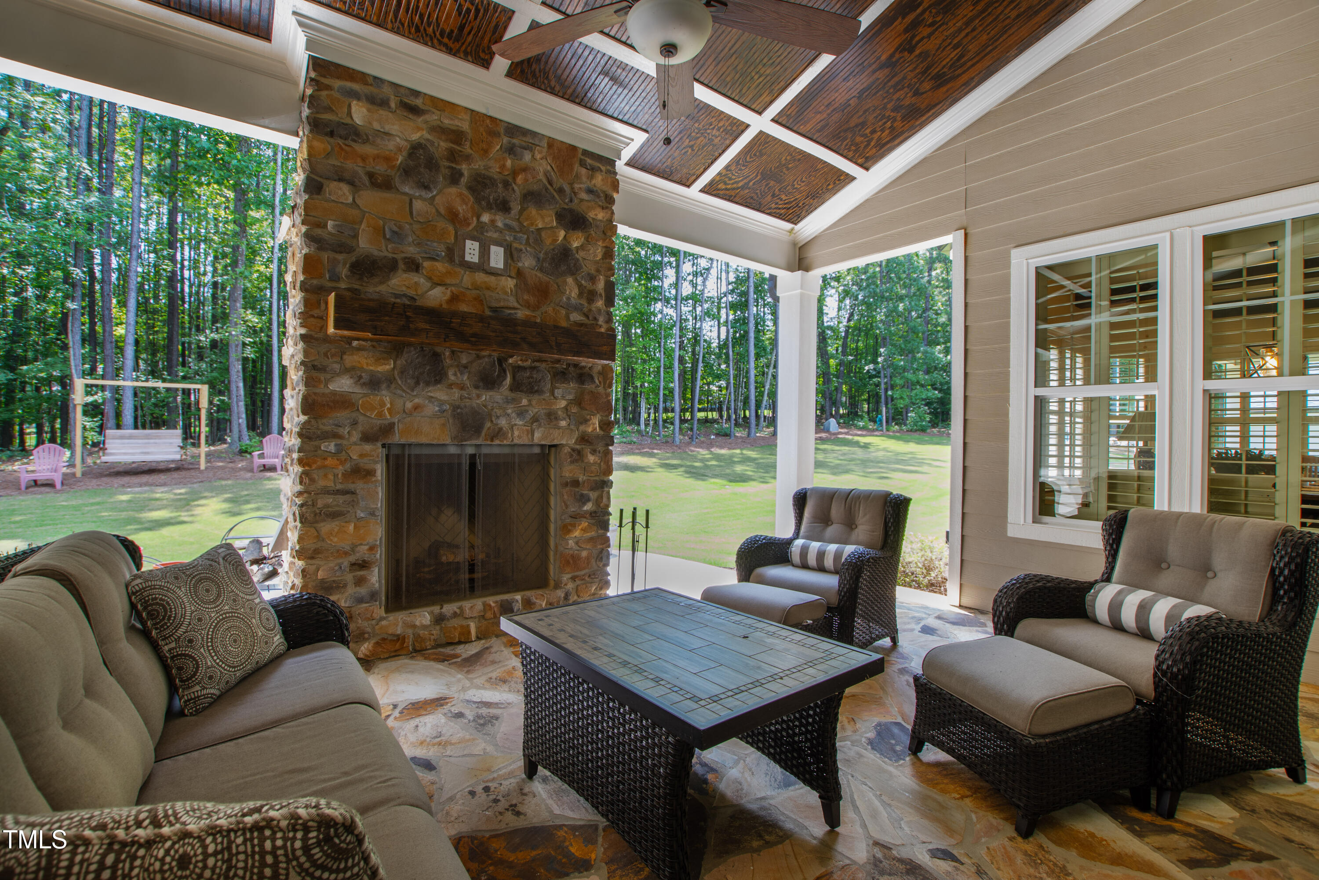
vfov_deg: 77.3
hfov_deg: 100.4
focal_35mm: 15
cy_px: 440
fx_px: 550
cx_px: 660
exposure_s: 1/4
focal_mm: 10
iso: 100
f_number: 8
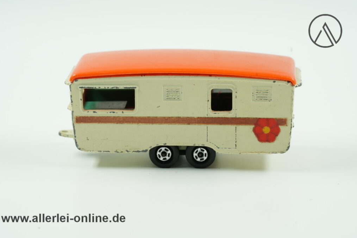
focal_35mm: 91
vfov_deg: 15.0
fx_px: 902
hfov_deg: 22.4
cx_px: 177
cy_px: 118
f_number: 10
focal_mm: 90
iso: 500
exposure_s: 1/15
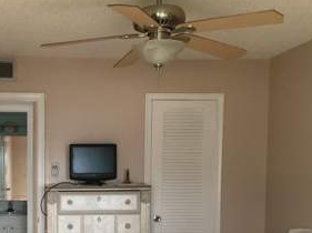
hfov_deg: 35.2
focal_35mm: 53
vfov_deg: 26.9
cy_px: 187
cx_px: 69
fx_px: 477
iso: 320
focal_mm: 3.3
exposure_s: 1/60
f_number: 2.4
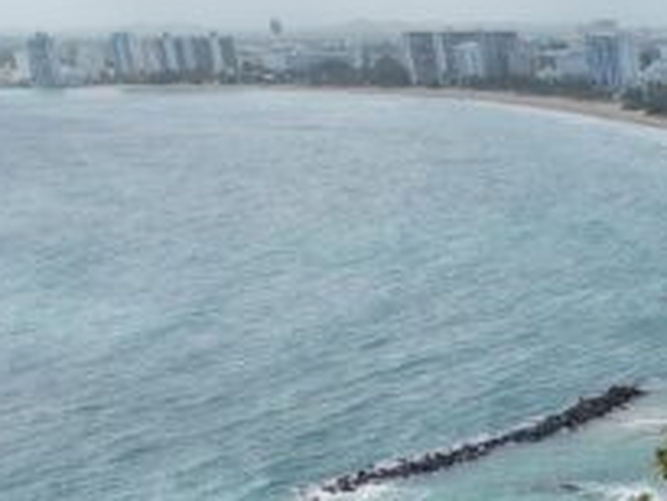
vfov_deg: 15.4
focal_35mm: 90
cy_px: 709
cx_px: 1155
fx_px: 1735
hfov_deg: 17.9
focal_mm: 8.67
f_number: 1.8
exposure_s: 1/6000
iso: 270
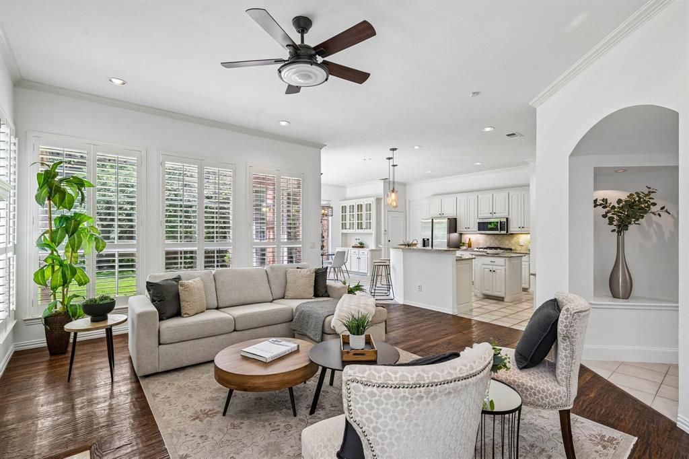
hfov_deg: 95.0
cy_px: 230
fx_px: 316
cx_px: 344
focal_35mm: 16
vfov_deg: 72.0
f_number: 8
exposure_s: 1/50
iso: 400
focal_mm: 16.5
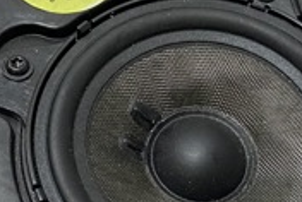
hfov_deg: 20.7
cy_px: 126
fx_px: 823
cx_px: 211
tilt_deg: -47.2
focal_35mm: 98
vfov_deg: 14.0
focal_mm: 4.25
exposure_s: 1/50
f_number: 1.8
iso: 160
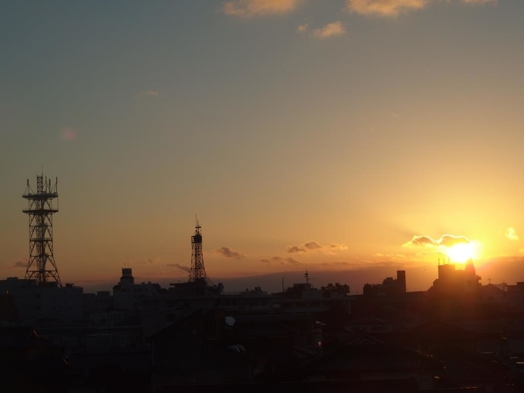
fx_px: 1332
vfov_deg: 16.8
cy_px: 196
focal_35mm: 88
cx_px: 262
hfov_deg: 22.3
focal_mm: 15.9
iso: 100
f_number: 6.3
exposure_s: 1/1000
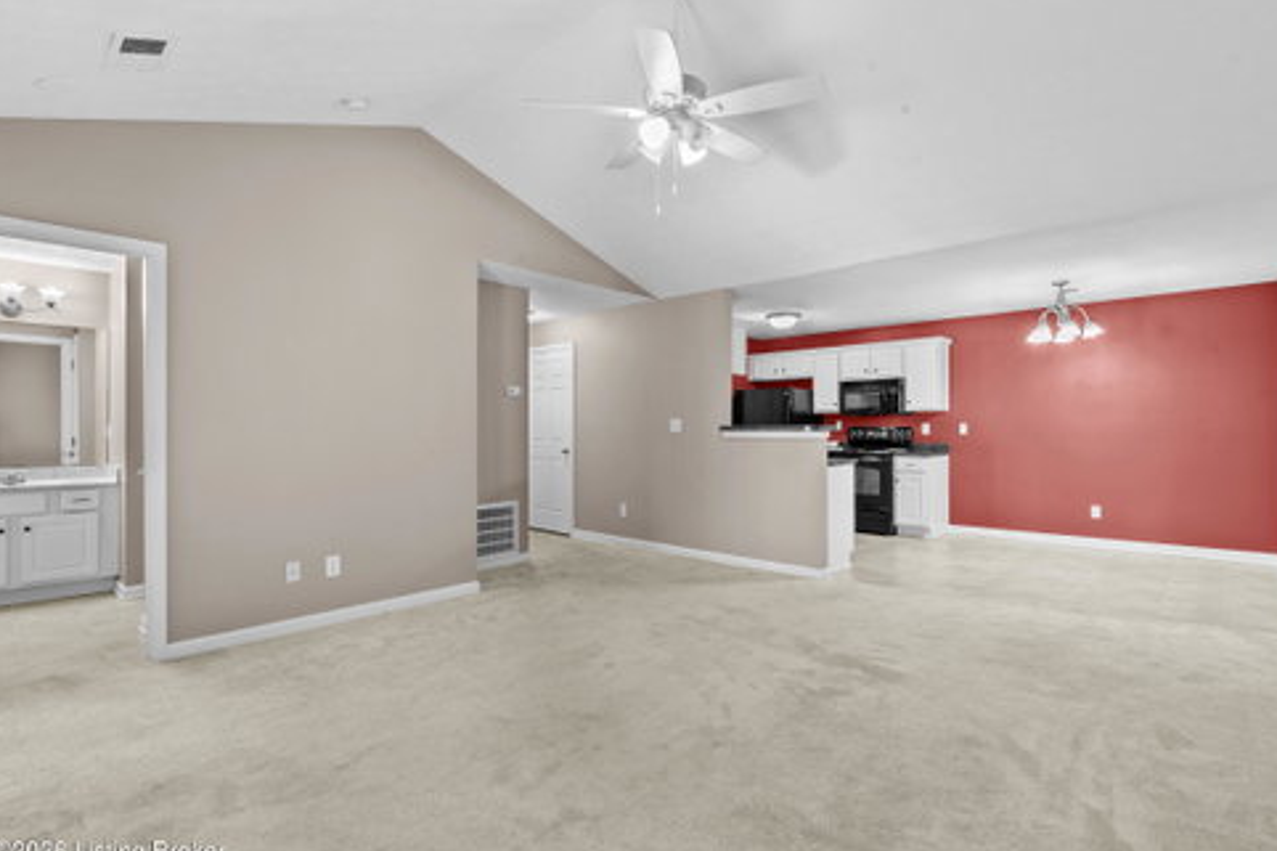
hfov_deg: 93.2
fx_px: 603
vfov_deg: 70.4
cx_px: 666
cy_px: 440
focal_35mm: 17
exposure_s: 1
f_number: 11
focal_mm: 16
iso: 400
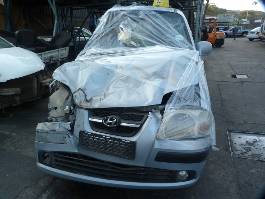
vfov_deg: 54.9
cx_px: 132
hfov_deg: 69.4
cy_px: 100
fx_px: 191
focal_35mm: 25
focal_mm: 4.5
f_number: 3.6
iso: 80
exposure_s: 1/100
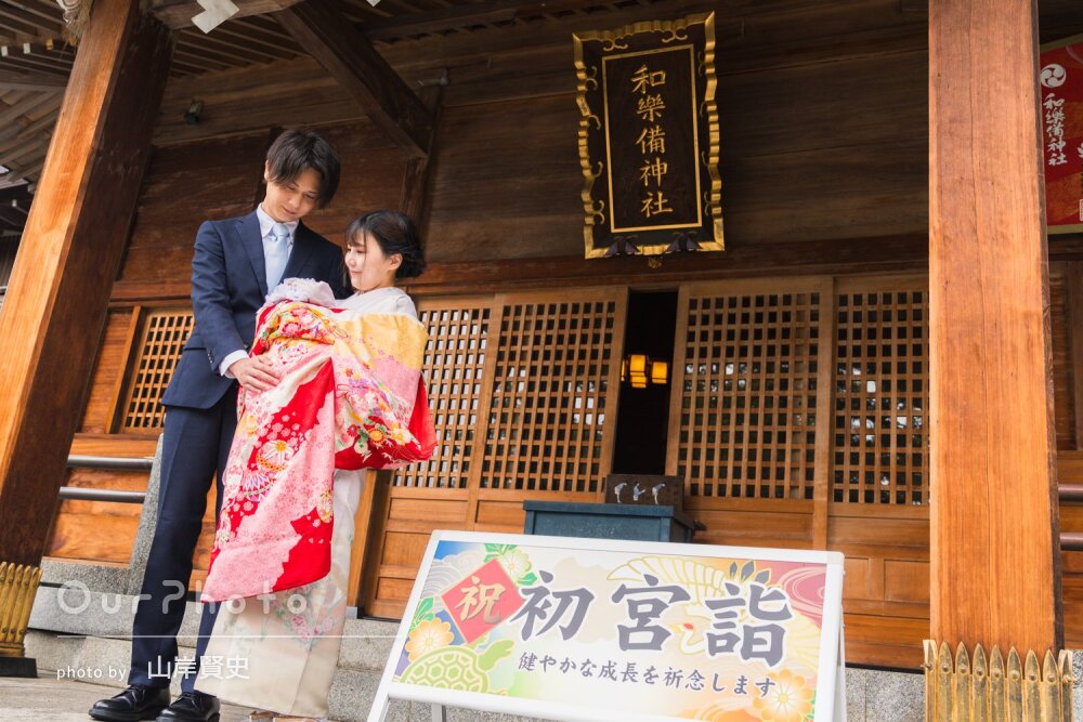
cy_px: 358
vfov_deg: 40.1
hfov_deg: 57.4
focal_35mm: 33
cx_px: 551
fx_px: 990
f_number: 4
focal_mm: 27
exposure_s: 1/500
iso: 250
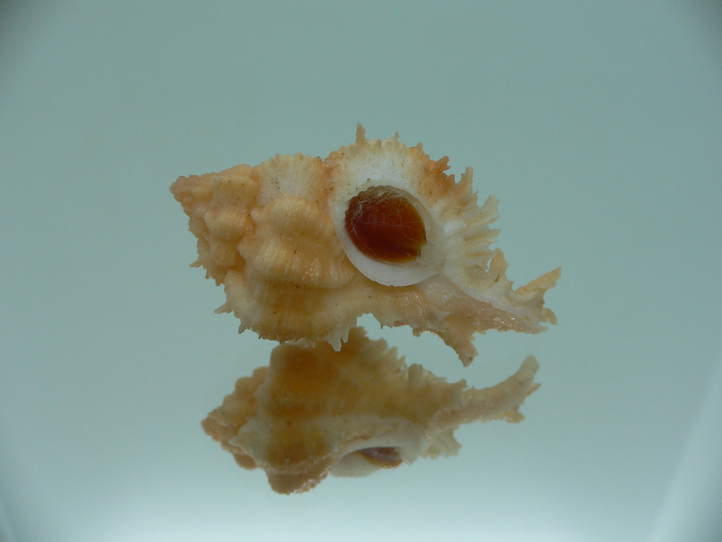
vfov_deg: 40.7
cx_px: 361
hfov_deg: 52.6
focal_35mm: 35
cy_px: 271
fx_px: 730
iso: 80
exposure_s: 1/60
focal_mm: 4.6
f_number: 2.8
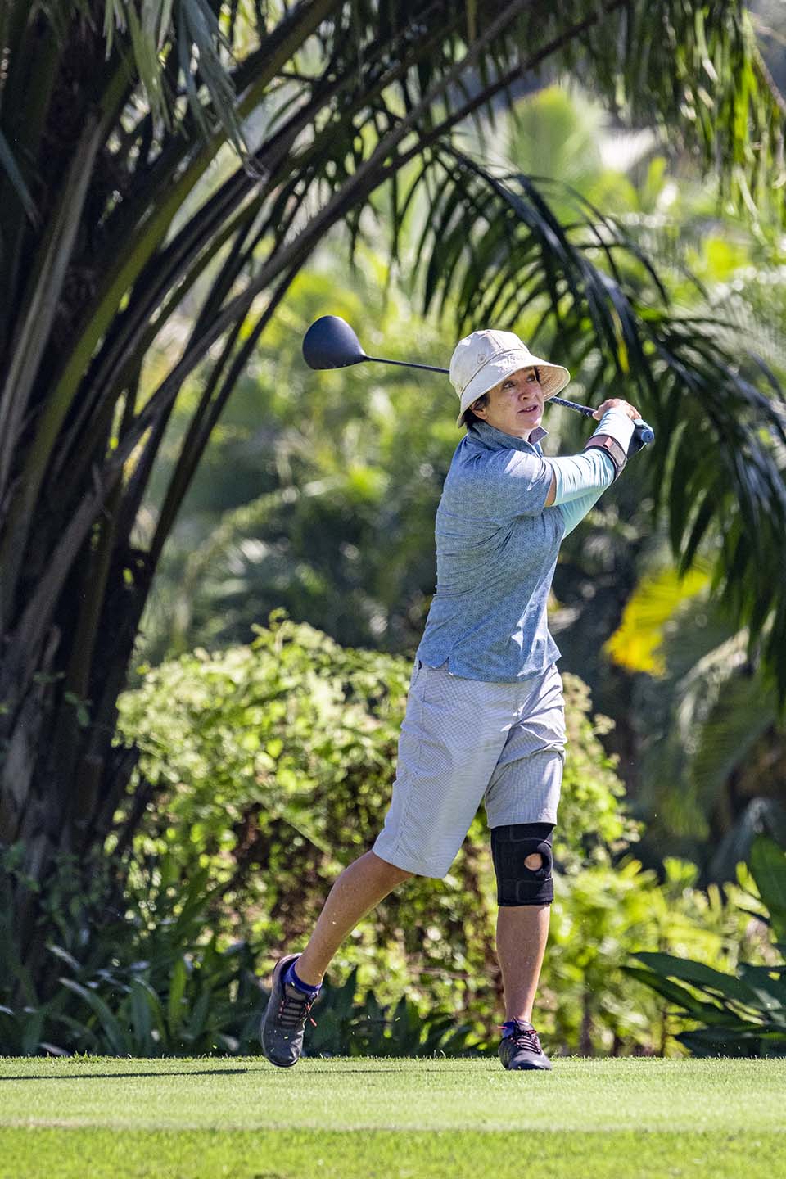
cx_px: 393
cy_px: 590
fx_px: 13099
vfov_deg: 5.2
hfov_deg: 3.4
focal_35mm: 400
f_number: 8
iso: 1000
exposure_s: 1/1600
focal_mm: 400
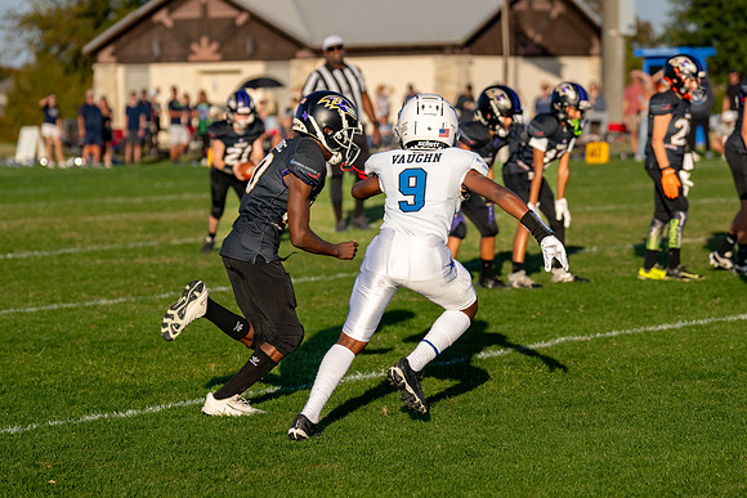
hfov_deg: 13.8
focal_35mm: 148
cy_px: 271
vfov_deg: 9.3
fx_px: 3079
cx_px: 403
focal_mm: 102
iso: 200
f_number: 2.8
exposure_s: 1/4000
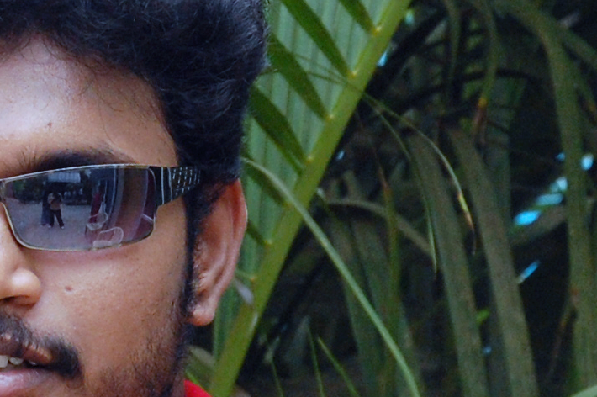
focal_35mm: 445
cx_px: -311
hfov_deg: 4.6
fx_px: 7373
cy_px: 578
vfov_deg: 3.1
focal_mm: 70
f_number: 9
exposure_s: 1/250
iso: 800
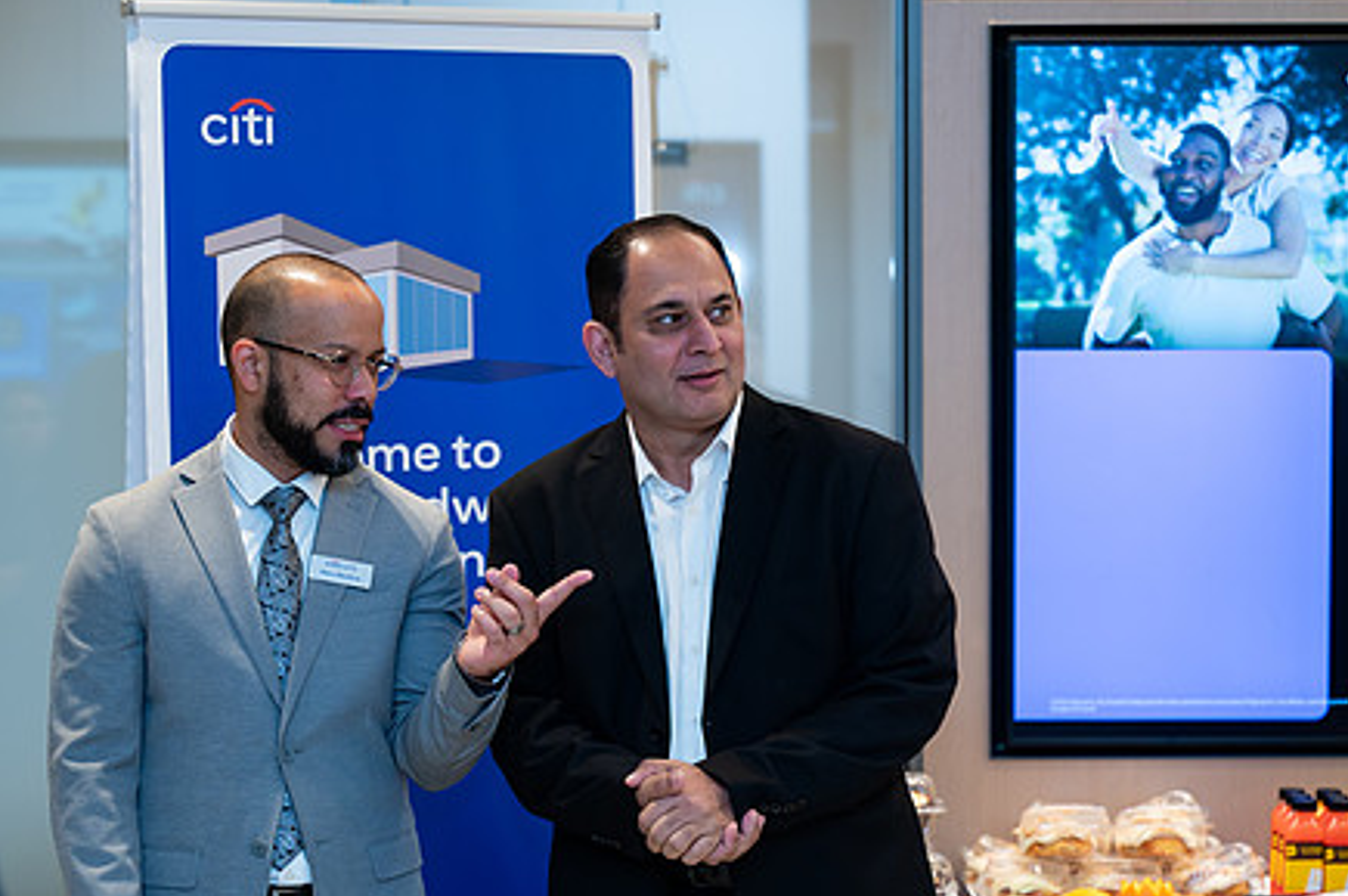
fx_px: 3516
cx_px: 747
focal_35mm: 94
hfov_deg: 21.7
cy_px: 583
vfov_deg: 14.5
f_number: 3.2
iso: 400
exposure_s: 1/160
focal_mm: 70
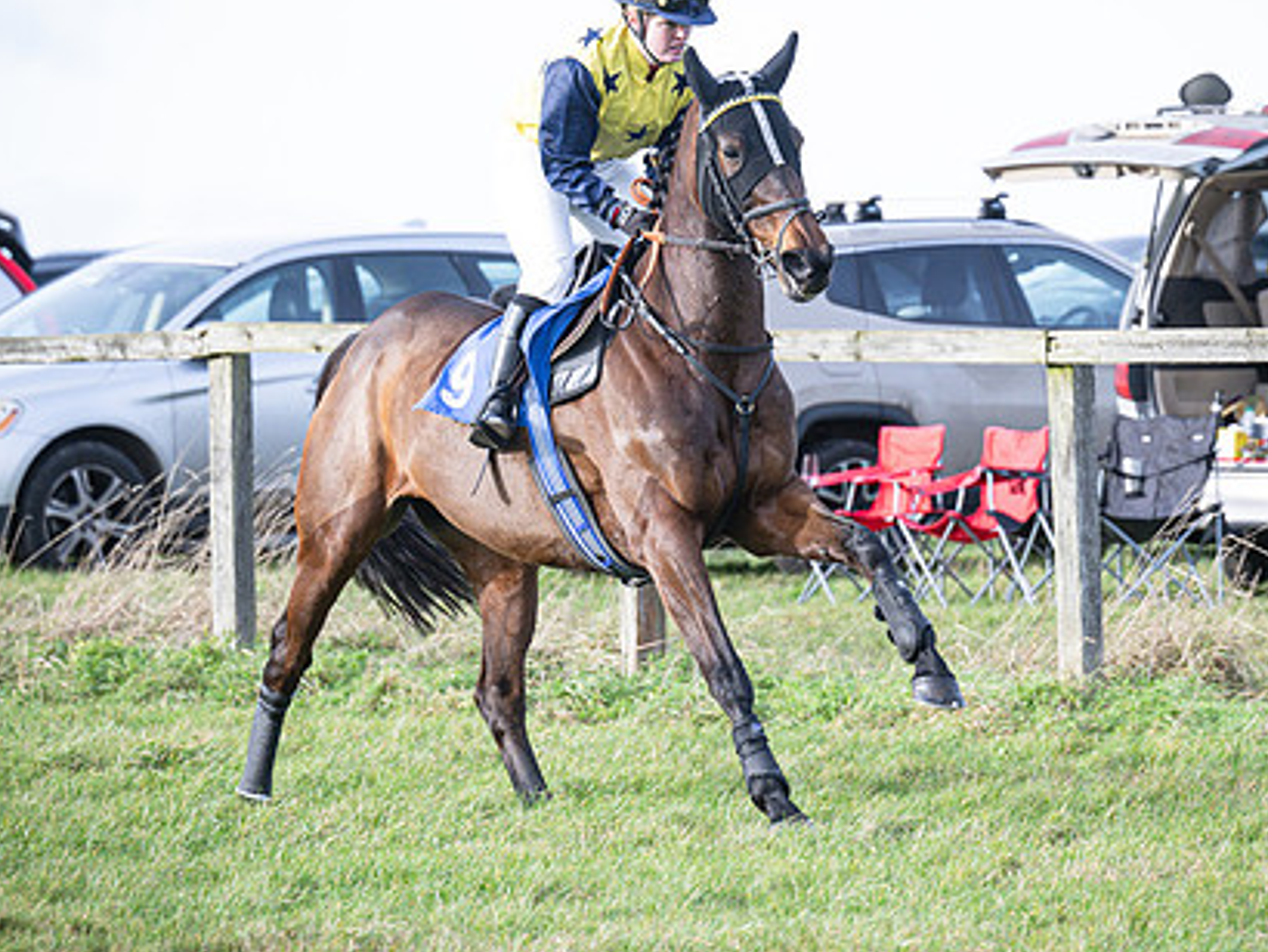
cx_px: 912
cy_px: 442
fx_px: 11729
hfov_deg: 6.2
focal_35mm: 320
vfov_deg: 4.7
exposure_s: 1/1000
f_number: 4
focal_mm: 135
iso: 400
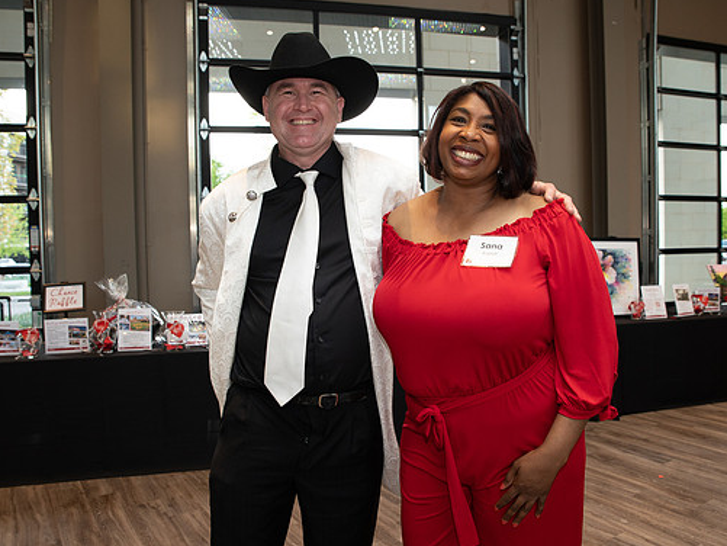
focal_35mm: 29
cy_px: 269
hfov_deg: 61.6
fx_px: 609
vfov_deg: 48.2
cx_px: 364
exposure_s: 1/100
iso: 1250
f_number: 4.5
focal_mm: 24
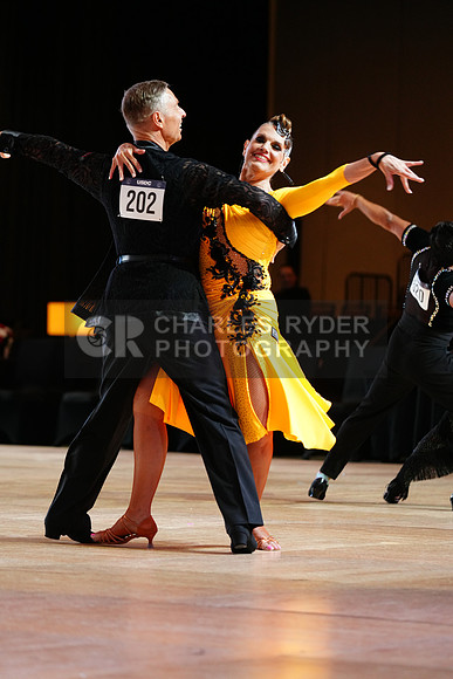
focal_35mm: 166
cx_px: 226
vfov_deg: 12.4
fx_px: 3131
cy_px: 340
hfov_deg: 8.3
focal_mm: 166
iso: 2500
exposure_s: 1/250
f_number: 4
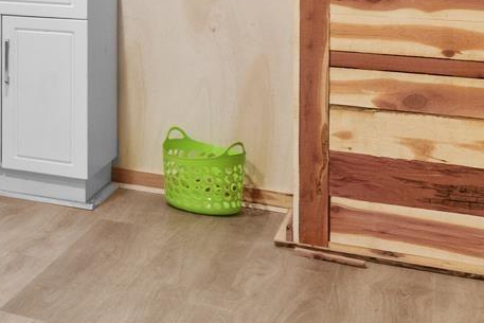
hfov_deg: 17.1
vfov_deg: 15.9
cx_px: -515
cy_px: -80
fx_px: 1103
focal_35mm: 82
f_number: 8
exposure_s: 1/1.25
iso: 250
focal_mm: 10
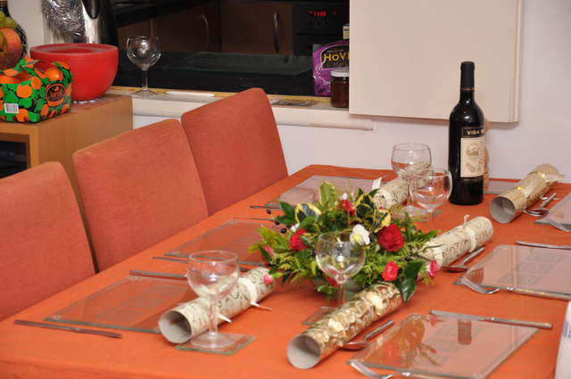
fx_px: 1782
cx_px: 286
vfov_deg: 12.1
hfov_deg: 18.2
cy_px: 190
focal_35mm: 112
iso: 640
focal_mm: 75
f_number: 5.3
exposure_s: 1/60
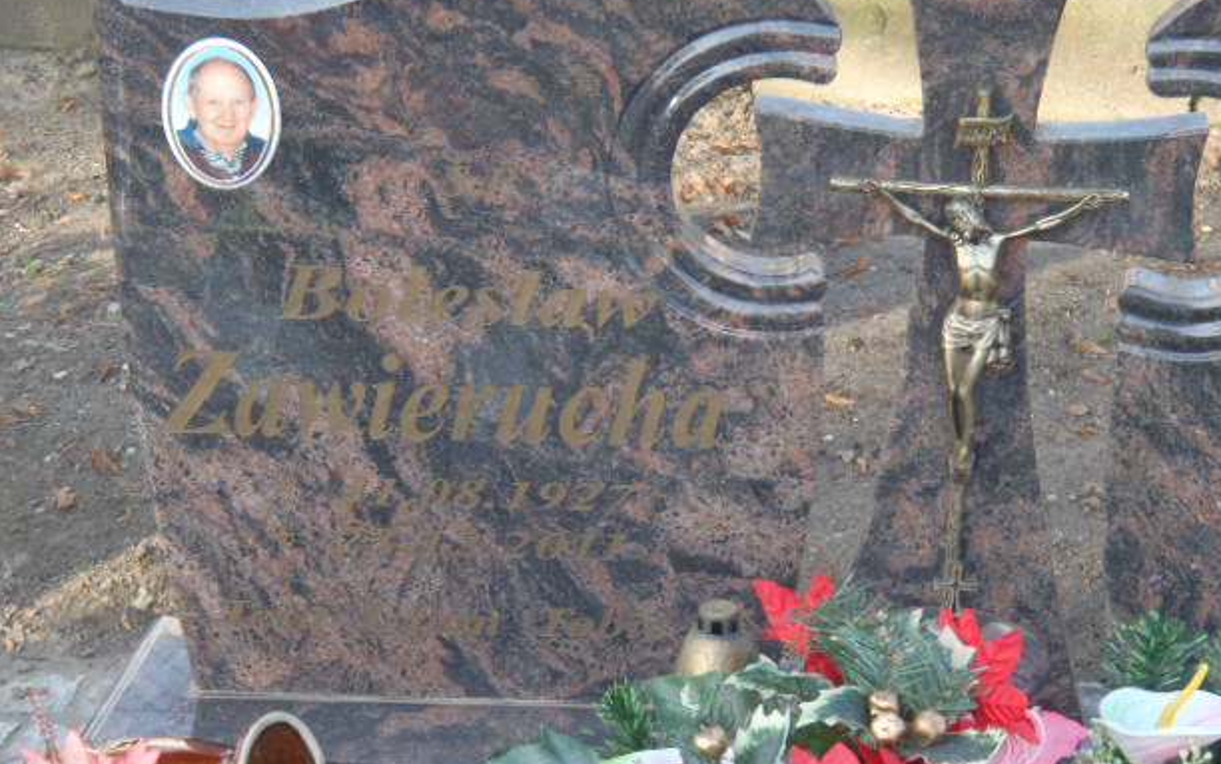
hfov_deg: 28.6
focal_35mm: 72
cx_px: 634
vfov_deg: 18.1
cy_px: 449
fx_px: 2397
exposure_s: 1/60
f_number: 4.7
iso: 80
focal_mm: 11.76
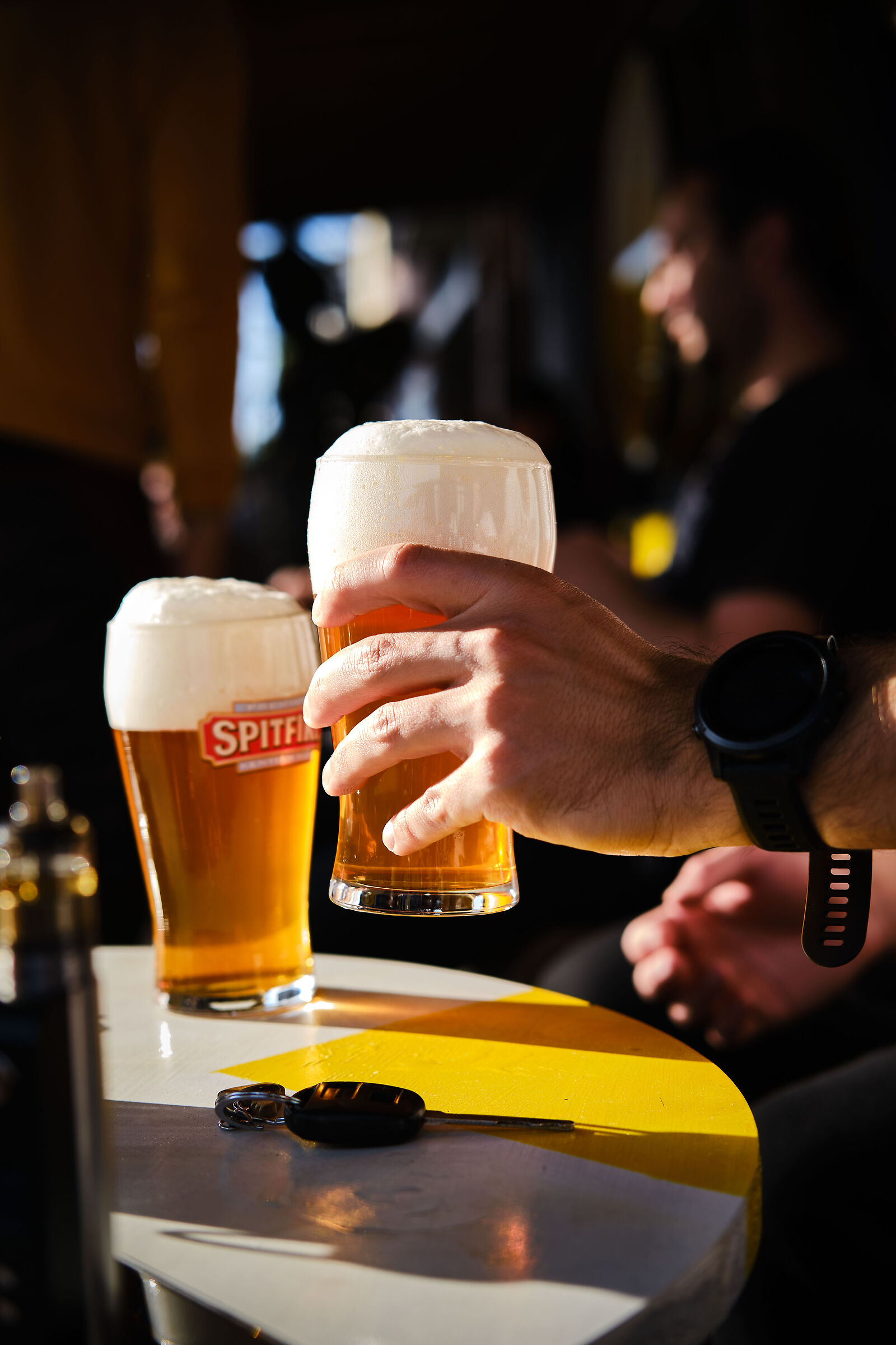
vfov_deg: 37.5
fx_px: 1979
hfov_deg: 25.5
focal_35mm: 53
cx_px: 448
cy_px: 672
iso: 80
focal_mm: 35
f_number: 2.8
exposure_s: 1/500
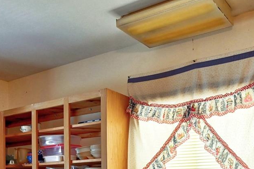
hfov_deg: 40.3
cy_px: 195
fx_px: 345
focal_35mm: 49
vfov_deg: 25.1
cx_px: 147
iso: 800
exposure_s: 1/5
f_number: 8
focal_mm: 15
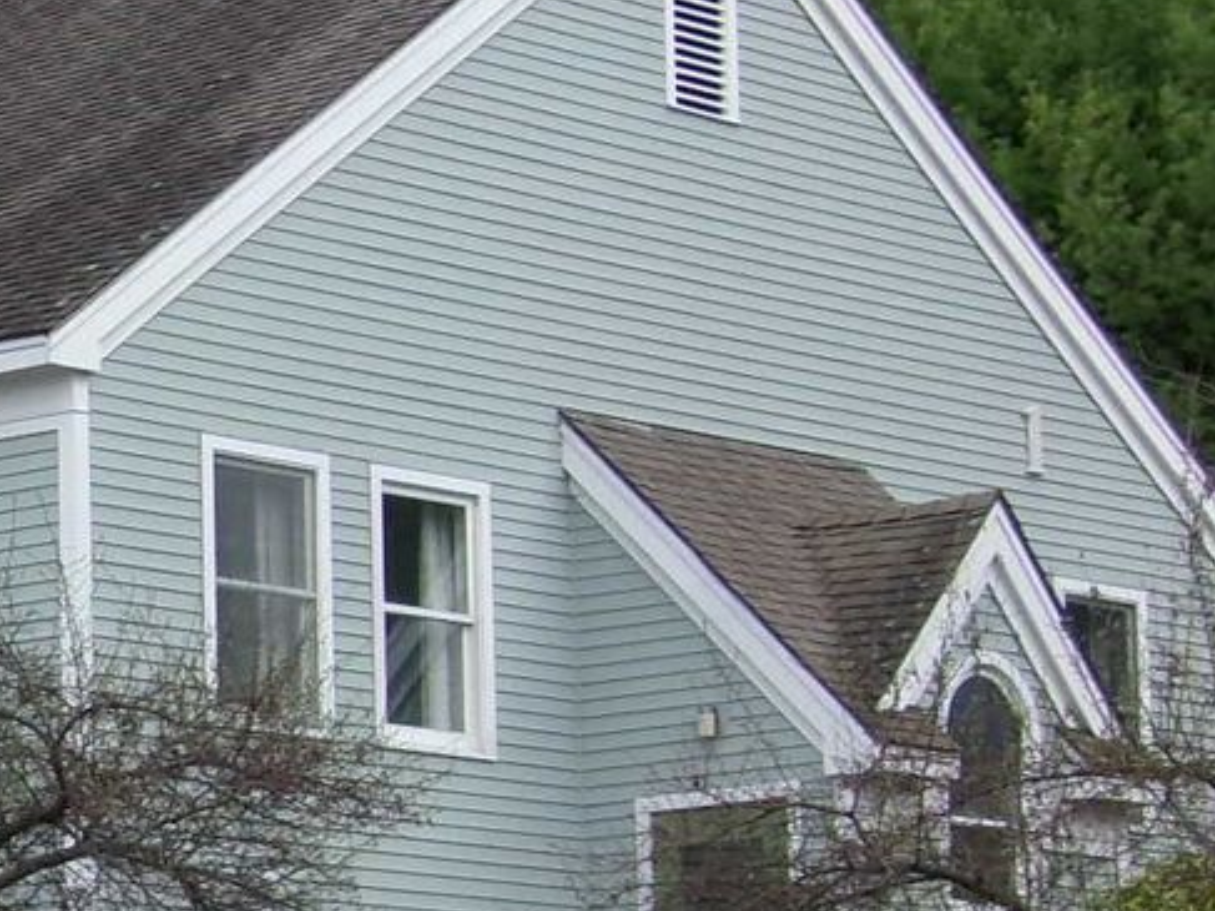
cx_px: -616
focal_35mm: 161
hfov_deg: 11.7
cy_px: 706
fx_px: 5650
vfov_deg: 9.2
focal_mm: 8.7
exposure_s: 1/110
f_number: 8.93
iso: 100
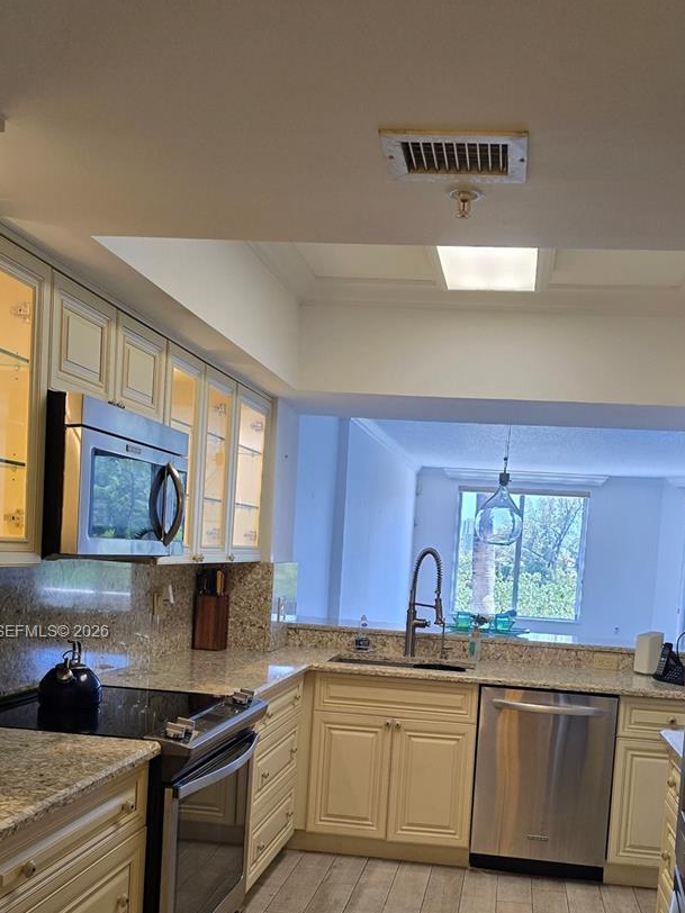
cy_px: 633
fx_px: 897
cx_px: 407
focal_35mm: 34
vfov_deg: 52.6
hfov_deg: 41.6
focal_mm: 6.3
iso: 100
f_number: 1.7
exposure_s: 1/120
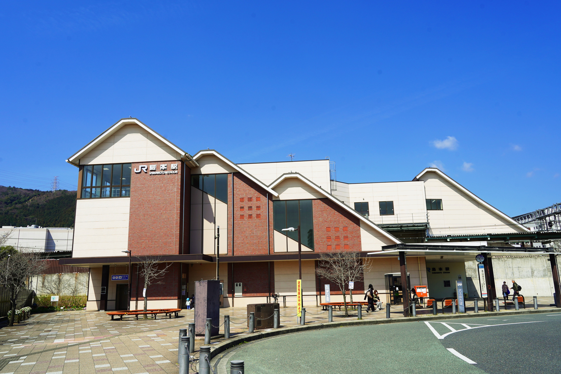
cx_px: 280
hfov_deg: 65.5
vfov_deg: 46.4
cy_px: 187
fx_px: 436
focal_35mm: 28
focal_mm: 28
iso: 100
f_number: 10
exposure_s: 1/250
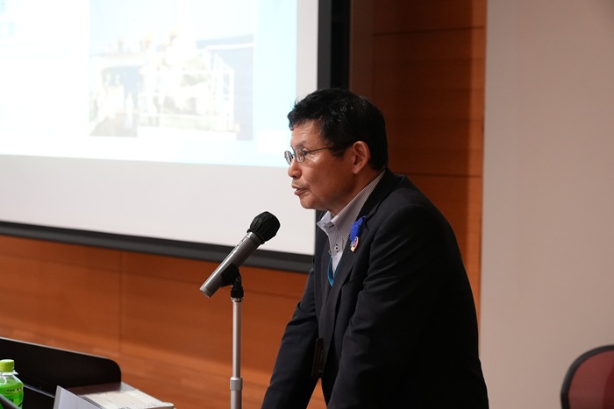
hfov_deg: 30.1
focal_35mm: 67
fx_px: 1143
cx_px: 307
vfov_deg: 20.3
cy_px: 204
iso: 6400
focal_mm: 67
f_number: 4
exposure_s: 1/80
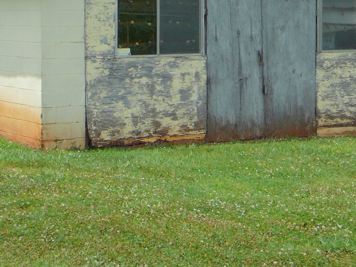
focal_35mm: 114
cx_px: 193
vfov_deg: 12.9
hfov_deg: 17.3
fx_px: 1172
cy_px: 57
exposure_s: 1/800
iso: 80
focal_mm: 10.5
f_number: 3.7
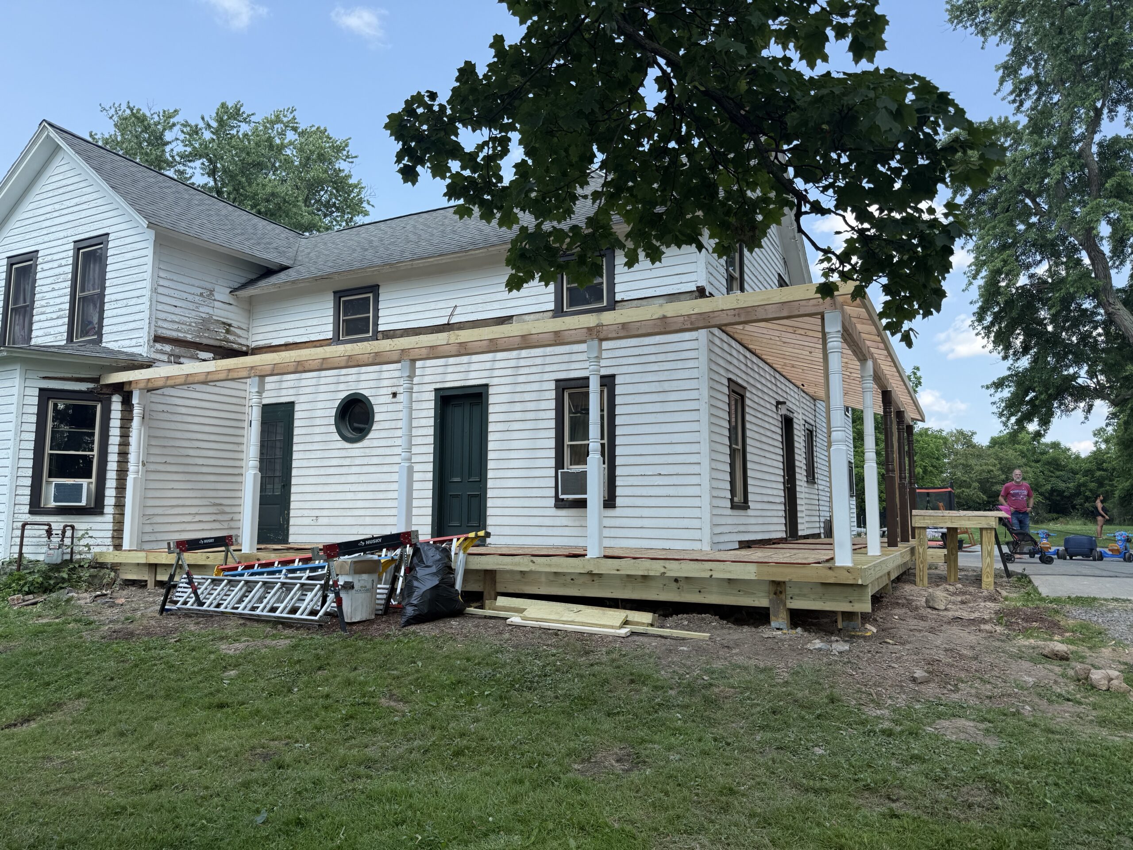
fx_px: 786
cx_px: 566
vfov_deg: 56.8
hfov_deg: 71.6
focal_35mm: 24
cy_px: 425
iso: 80
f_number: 1.78
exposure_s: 1/1585
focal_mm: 6.76
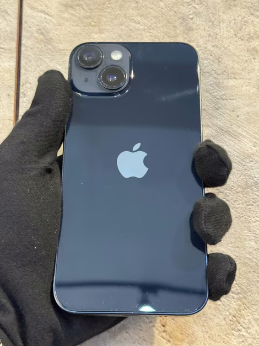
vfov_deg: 38.9
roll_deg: -0.2
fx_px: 489
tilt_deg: +4.6
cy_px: 176
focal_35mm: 49
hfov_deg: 29.7
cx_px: 130
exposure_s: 1/33
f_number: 1.78
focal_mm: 6.76
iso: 250
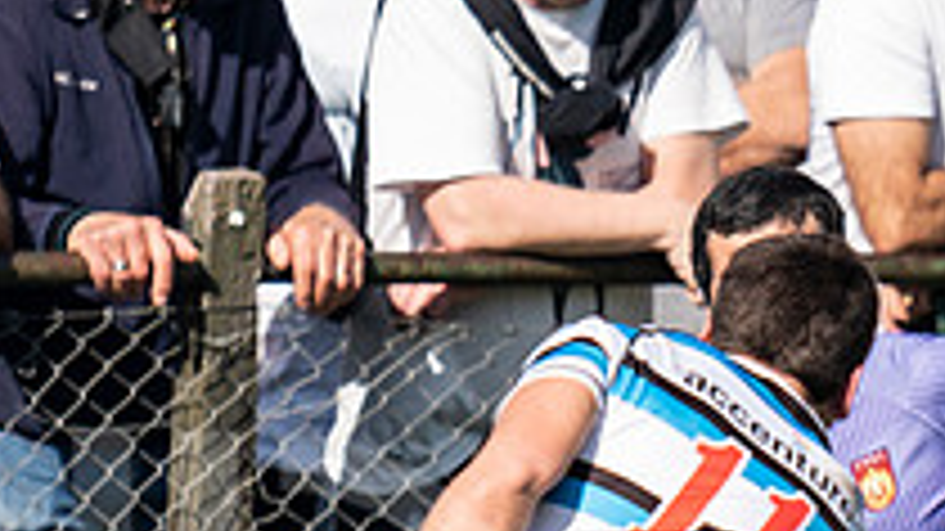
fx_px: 55063
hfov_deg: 1.0
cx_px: 1872
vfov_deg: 0.6
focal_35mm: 2198
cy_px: 670
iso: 100
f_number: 2.8
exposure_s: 1/1250
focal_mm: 400
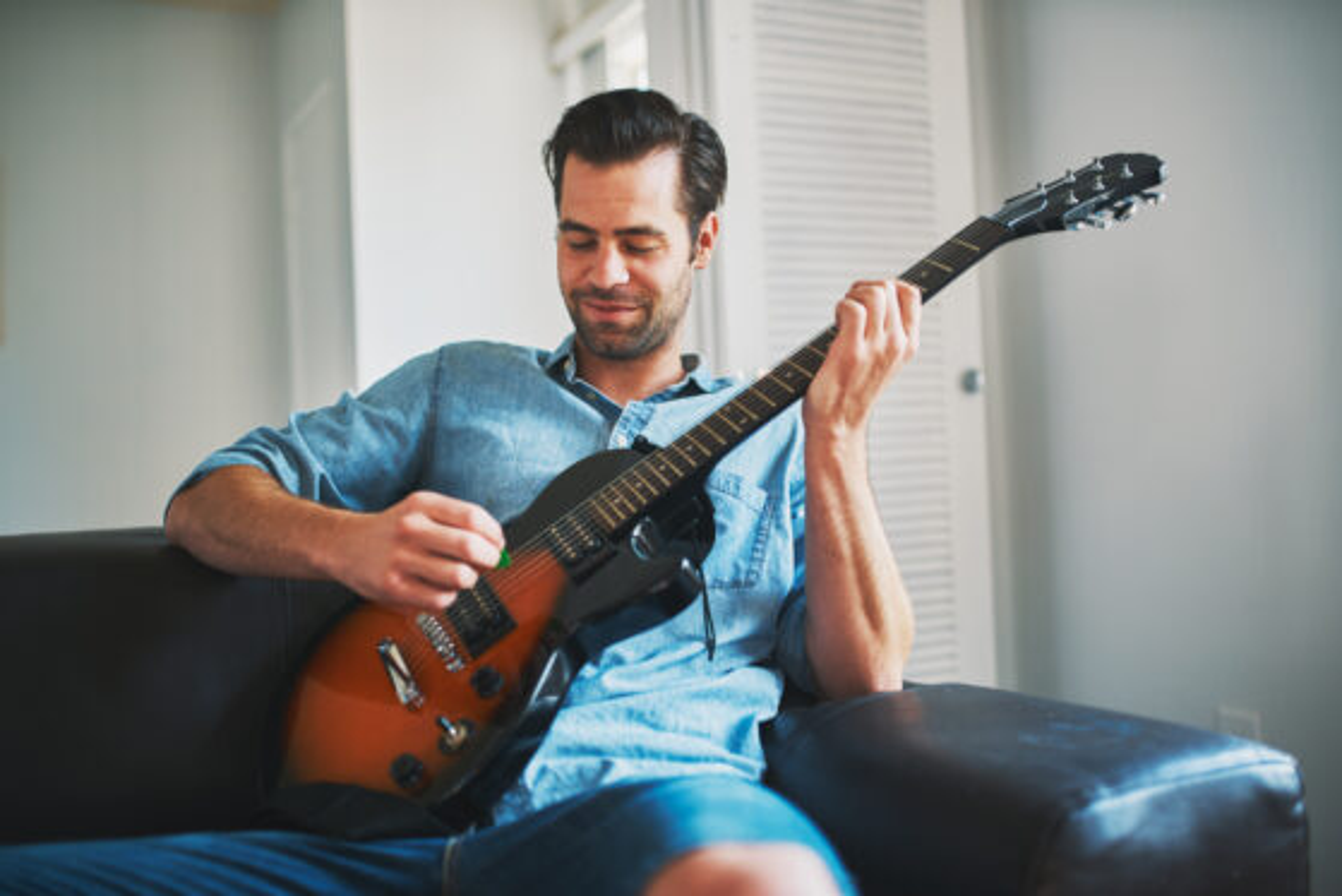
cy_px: 448
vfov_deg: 37.9
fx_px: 1305
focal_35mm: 35
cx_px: 671
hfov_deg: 54.4
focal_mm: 35
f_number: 1.6
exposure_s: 1/250
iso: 100
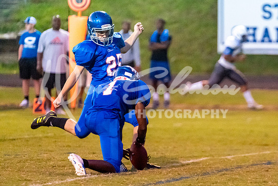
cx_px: 196
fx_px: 3055
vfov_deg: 3.5
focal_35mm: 395
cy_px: 105
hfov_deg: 5.2
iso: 20000
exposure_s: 1/800
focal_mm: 280
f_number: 4
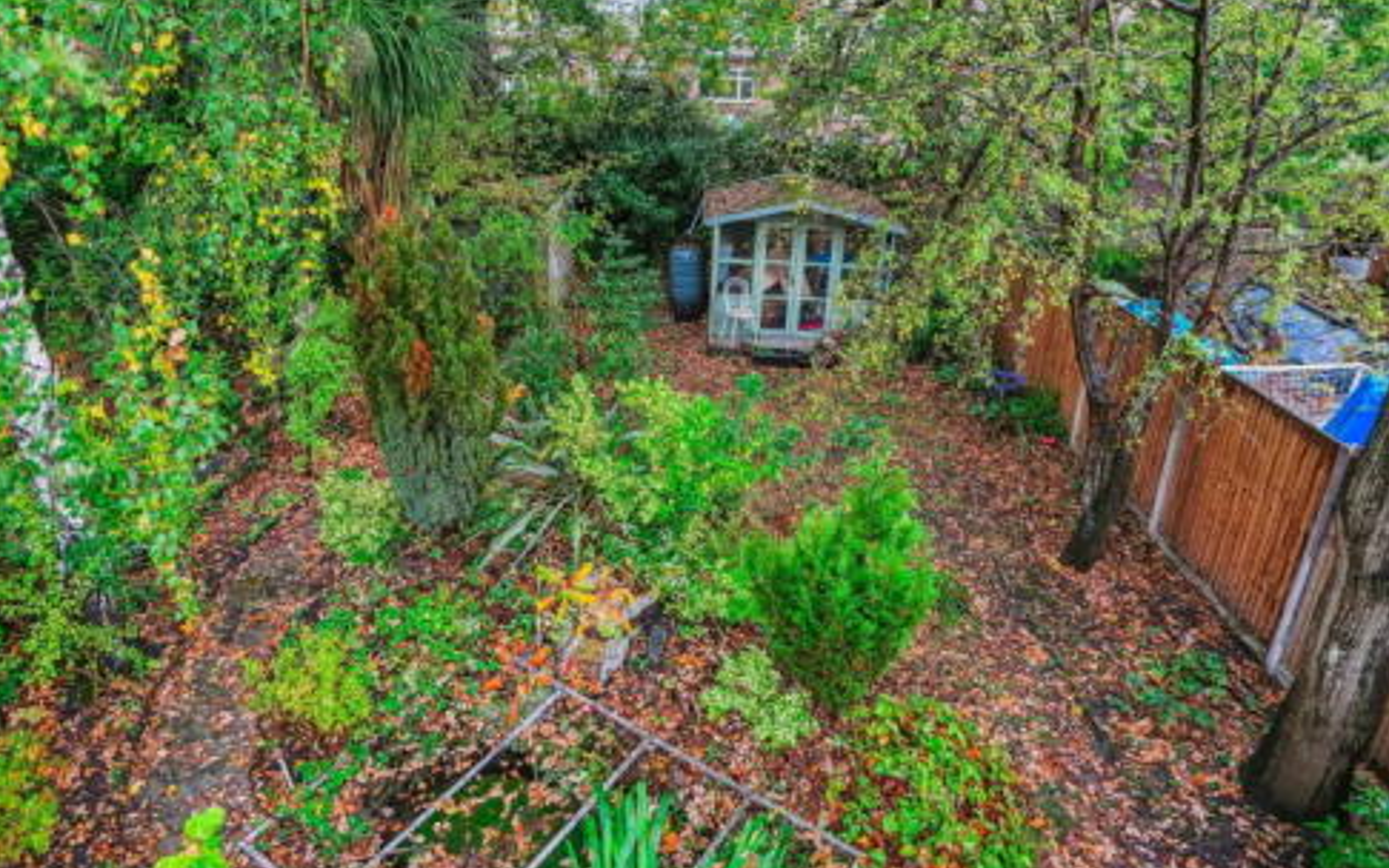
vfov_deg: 54.6
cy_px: 335
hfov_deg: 79.5
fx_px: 833
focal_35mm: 22
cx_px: 636
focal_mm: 16
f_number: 5
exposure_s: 1/100
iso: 320
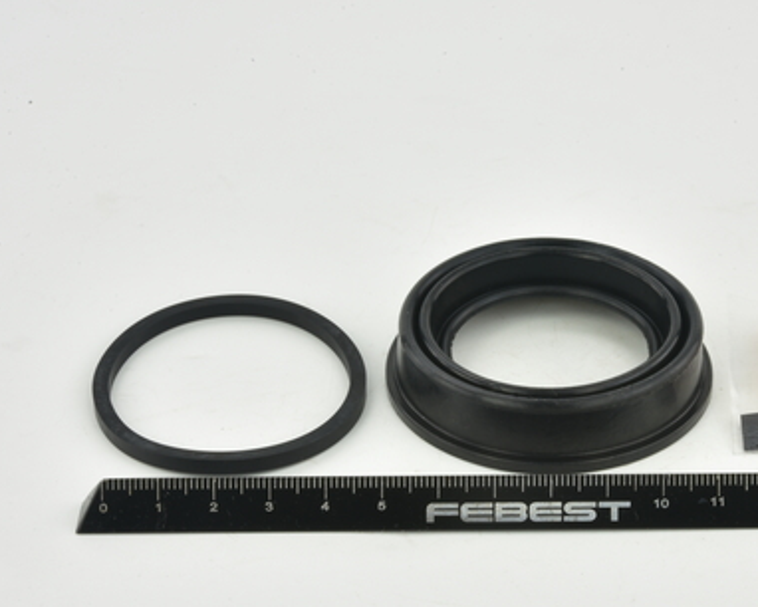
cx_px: 526
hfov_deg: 18.0
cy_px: 450
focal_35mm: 106
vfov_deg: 14.5
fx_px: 2379
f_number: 32
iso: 64
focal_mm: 60
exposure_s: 1/2.5
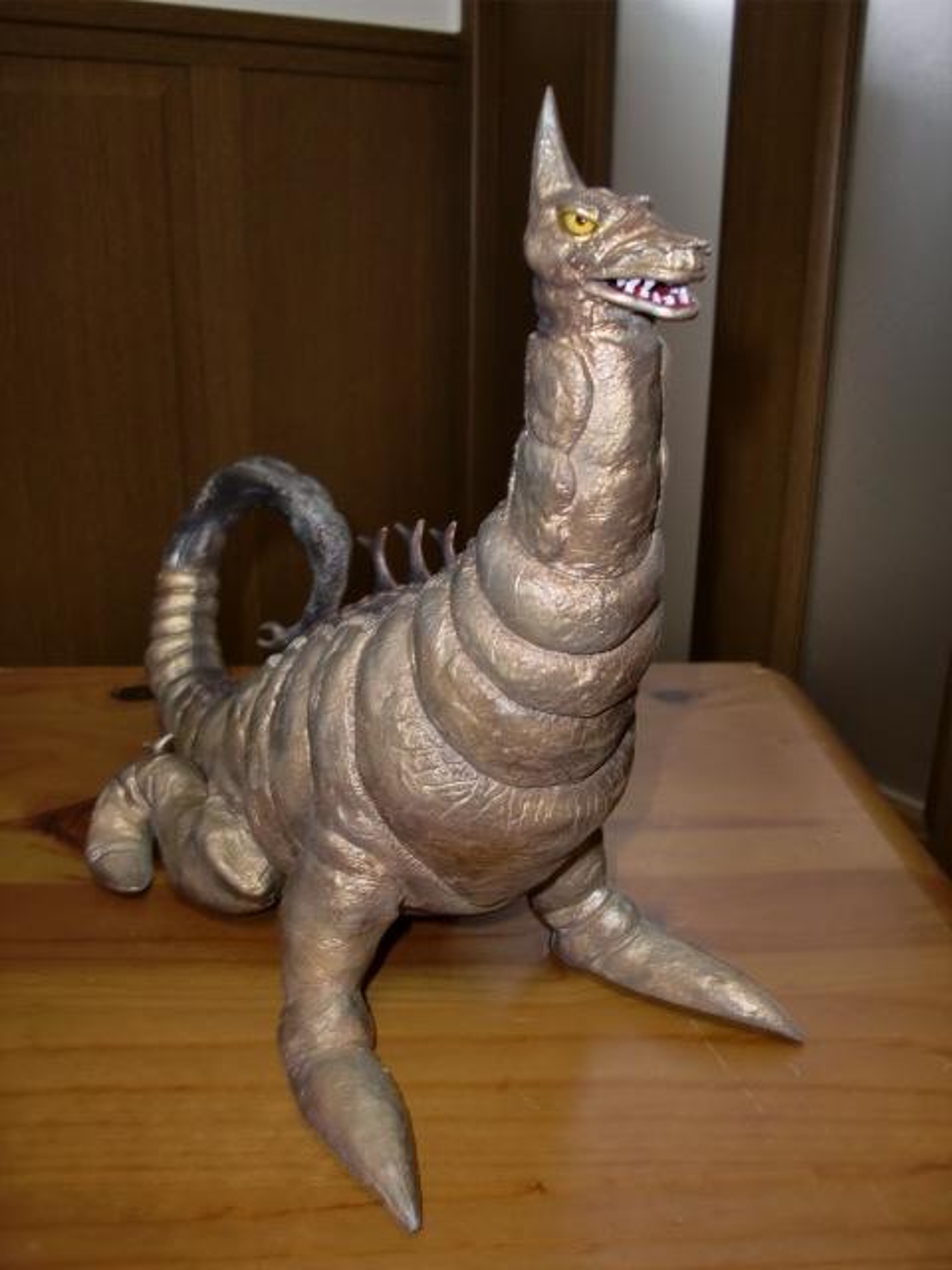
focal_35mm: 36
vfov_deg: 51.4
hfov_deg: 39.7
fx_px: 1320
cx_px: 476
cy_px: 635
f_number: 2.8
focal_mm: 6.3
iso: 125
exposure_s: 1/30
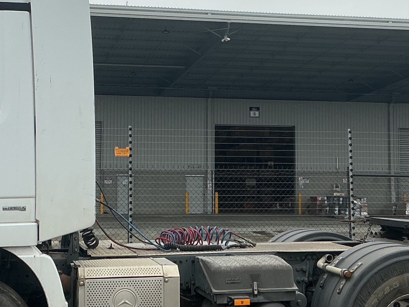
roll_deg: +0.4
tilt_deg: +4.3
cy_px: 138
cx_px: 179
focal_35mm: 72
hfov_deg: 27.0
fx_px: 851
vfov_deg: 20.4
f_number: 1.8
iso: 25
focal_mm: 3
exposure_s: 1/642
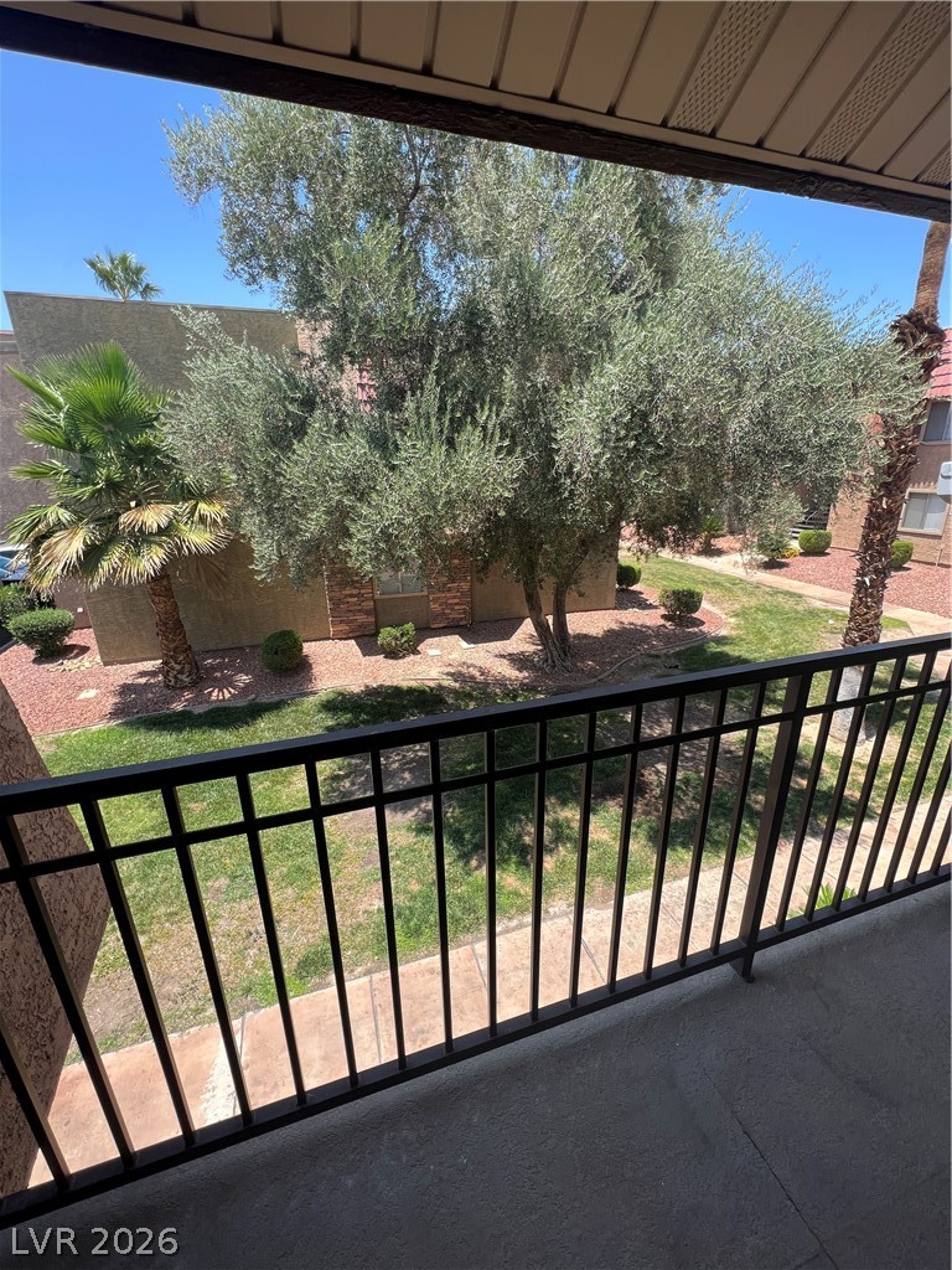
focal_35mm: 13
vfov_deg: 106.2
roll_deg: +1.3
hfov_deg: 89.9
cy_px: 635
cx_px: 476
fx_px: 477
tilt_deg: -18.8
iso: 32
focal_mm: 1.57
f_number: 1.8
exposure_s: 1/473
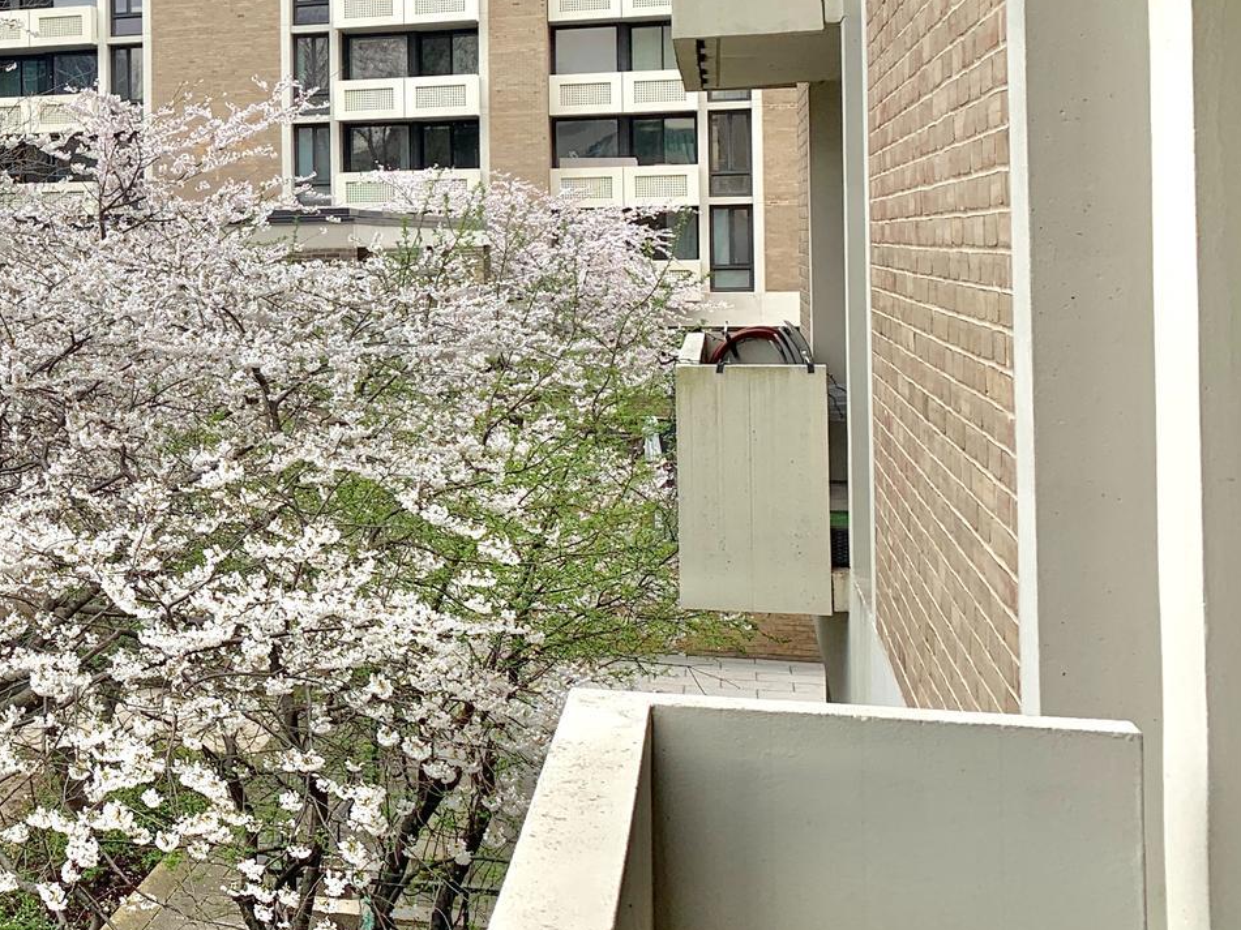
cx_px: -68
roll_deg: +1.4
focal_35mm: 56
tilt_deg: +2.8
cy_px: 279
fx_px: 2007
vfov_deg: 25.9
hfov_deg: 31.2
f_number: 1.8
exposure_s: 1/711
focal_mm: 4.25
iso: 25
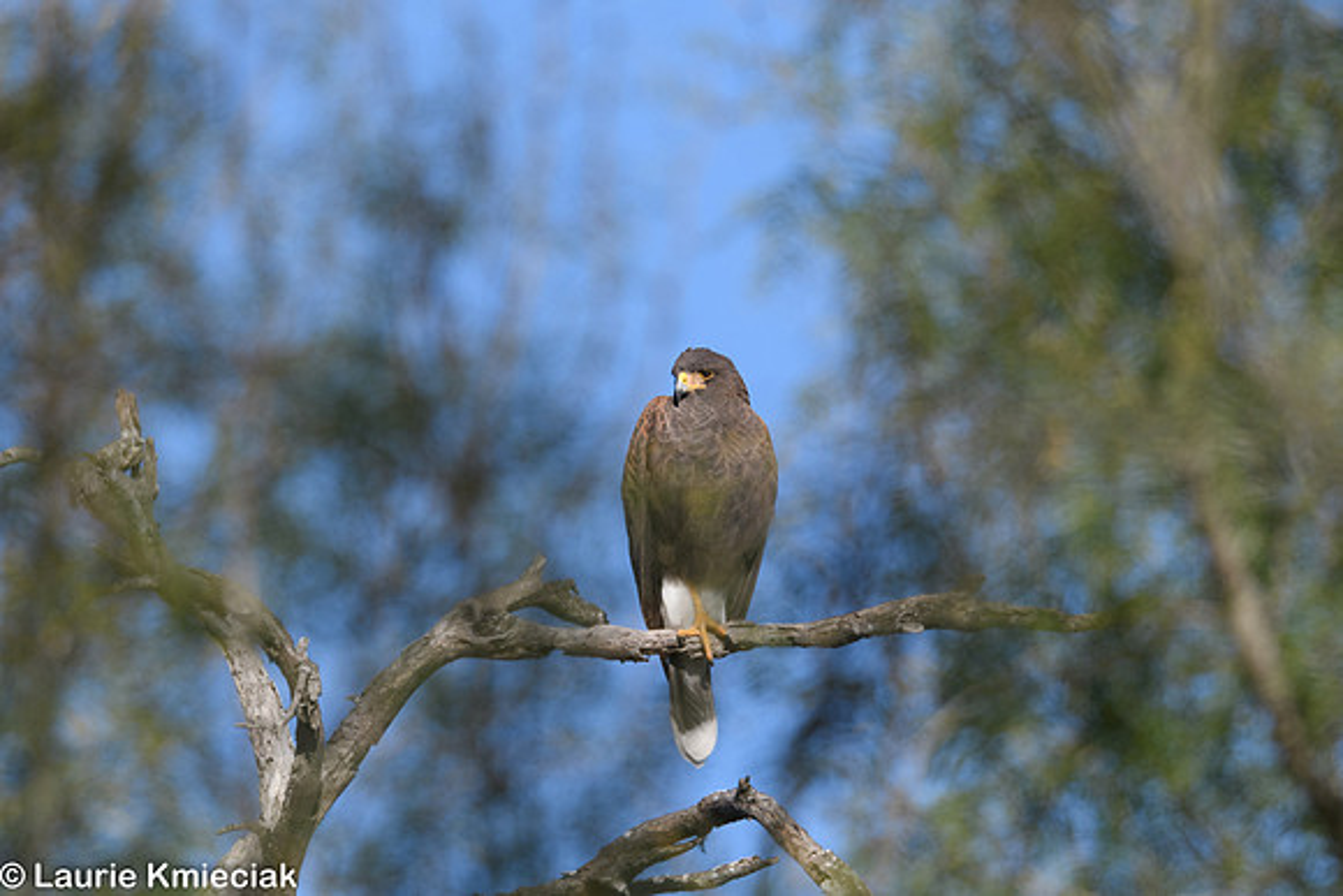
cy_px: 448
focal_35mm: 750
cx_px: 672
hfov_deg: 2.7
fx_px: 27984
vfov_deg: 1.8
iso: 720
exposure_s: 1/3200
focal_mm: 500
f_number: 6.3
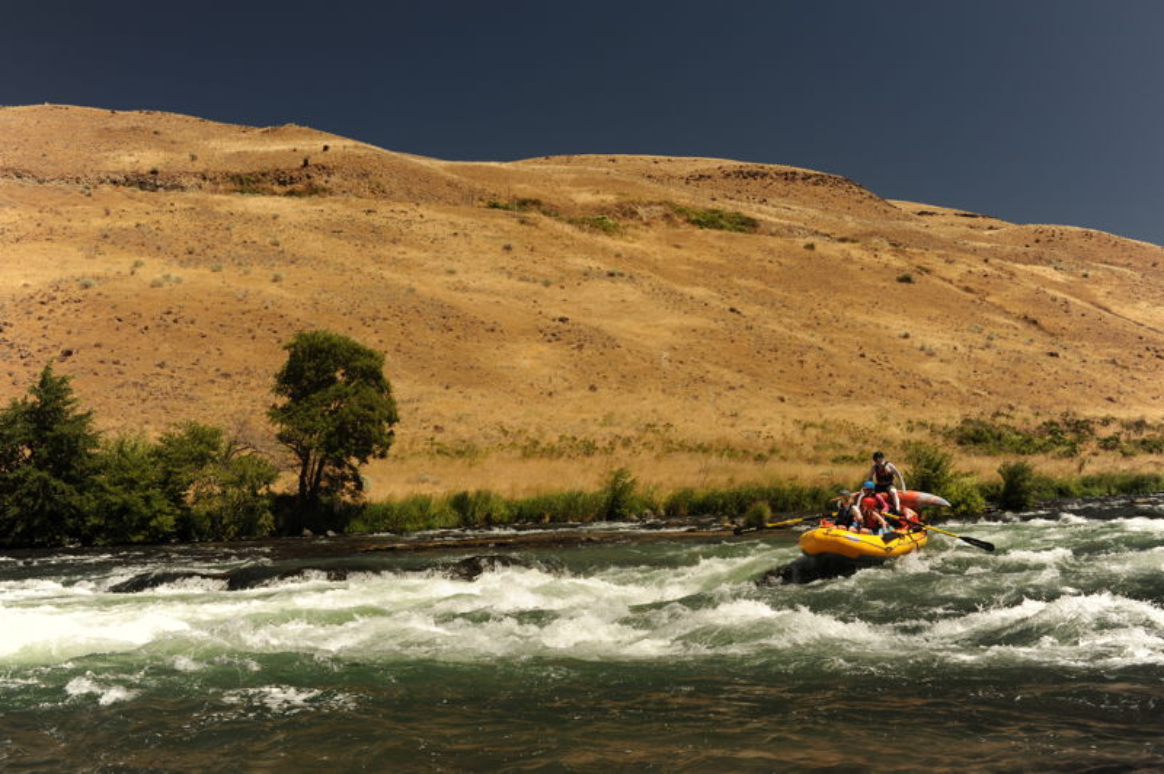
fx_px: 1131
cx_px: 582
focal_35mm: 35
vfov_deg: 37.8
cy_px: 387
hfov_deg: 54.5
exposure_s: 1/500
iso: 200
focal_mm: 35
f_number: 7.1
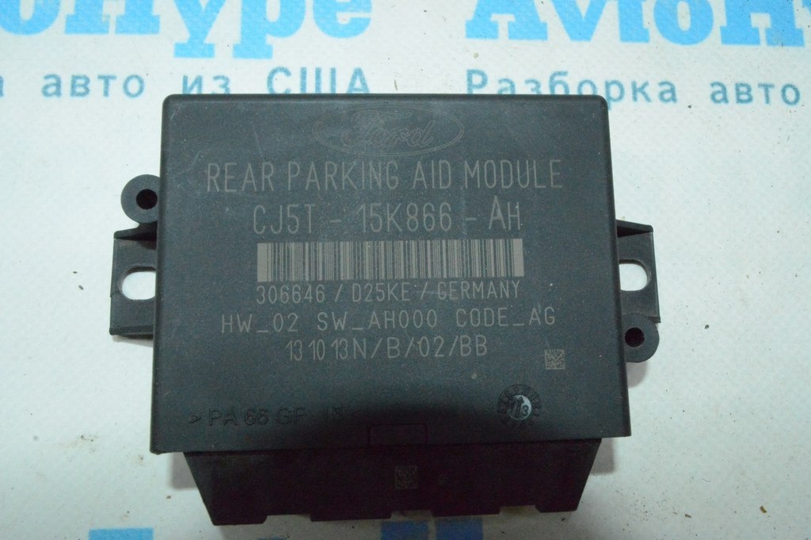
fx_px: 675
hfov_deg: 62.0
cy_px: 270
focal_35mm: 30
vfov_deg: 43.5
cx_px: 406
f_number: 22
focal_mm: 20
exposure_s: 1/80
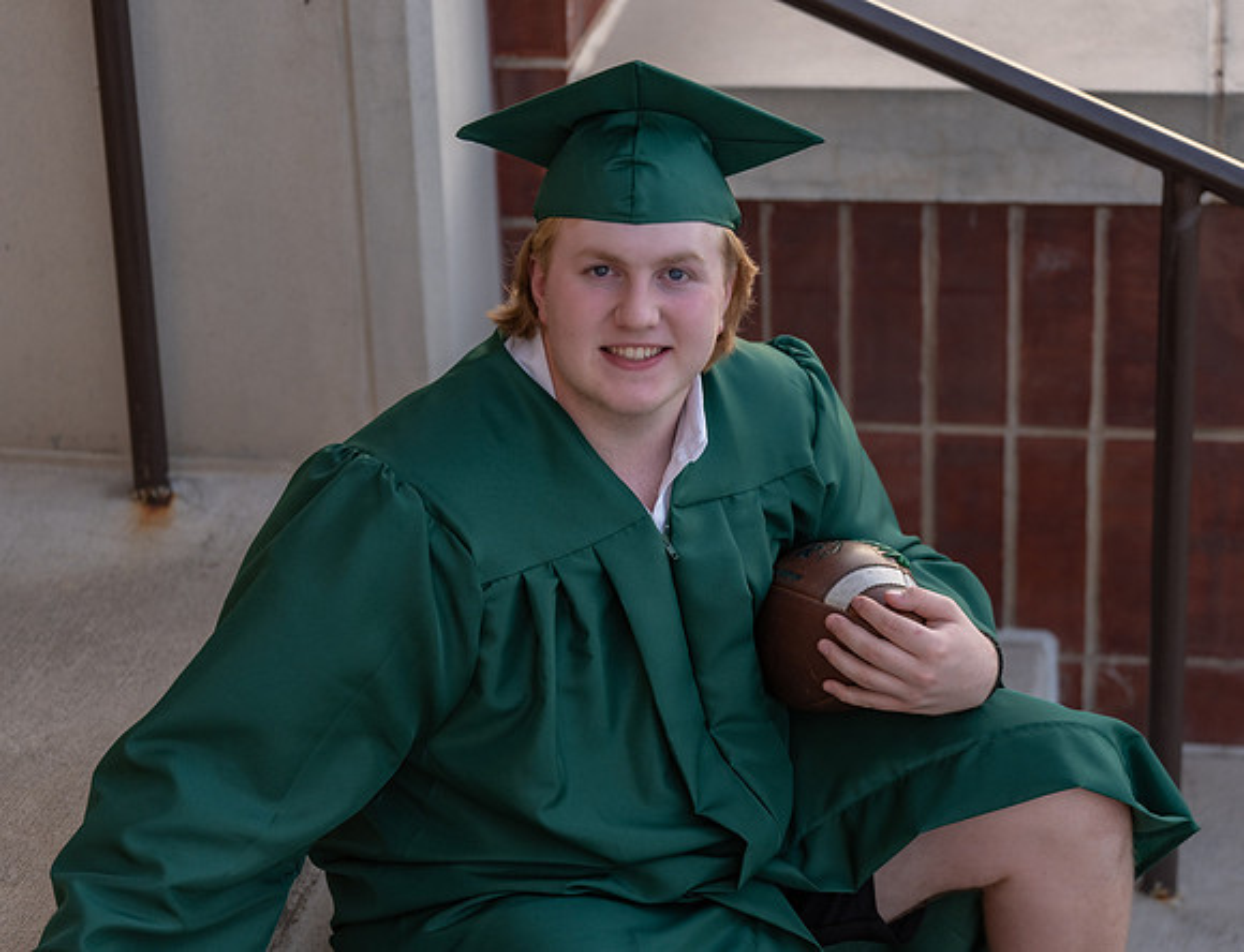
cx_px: 715
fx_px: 3489
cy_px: 473
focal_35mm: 96
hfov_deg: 20.2
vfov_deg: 15.5
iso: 400
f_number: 2.8
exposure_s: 1/500
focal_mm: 84
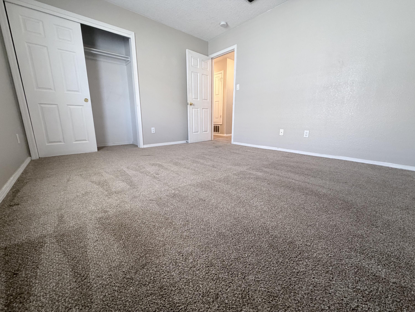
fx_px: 168
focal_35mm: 14
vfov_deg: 85.7
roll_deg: -0.4
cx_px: 208
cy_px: 156
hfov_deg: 102.1
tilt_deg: -12.2
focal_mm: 2.22
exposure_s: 1/60
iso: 320
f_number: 2.2
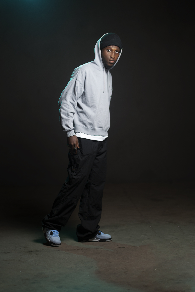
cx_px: 98
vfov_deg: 23.9
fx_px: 690
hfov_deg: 16.1
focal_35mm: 85
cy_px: 146
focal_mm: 85
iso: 160
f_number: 2
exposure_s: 1/125
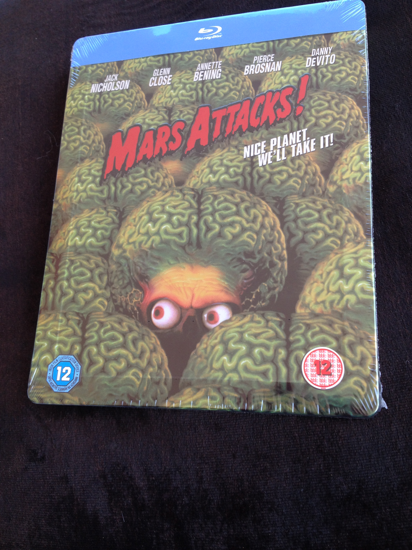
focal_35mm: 35
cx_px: 206
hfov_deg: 40.7
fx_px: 555
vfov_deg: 52.6
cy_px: 275
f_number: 2.4
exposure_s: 1/120
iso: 50
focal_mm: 4.28
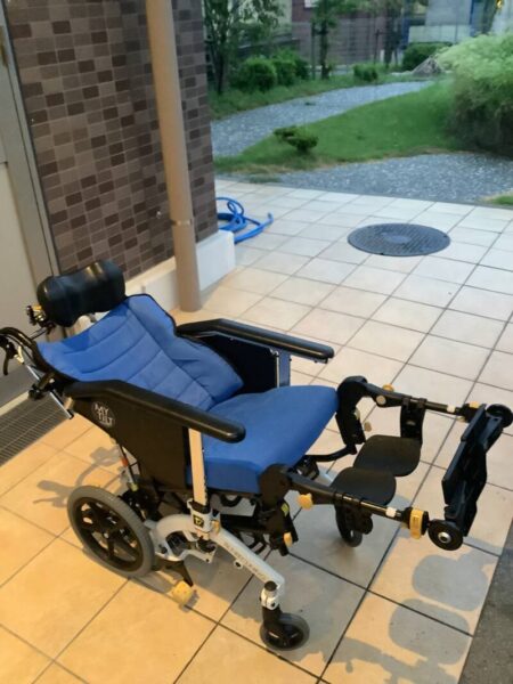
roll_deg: +3.9
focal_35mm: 31
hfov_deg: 45.4
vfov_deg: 58.4
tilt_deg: -29.2
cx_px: 256
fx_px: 613
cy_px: 342
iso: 500
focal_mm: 3.3
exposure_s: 1/30
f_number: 2.4
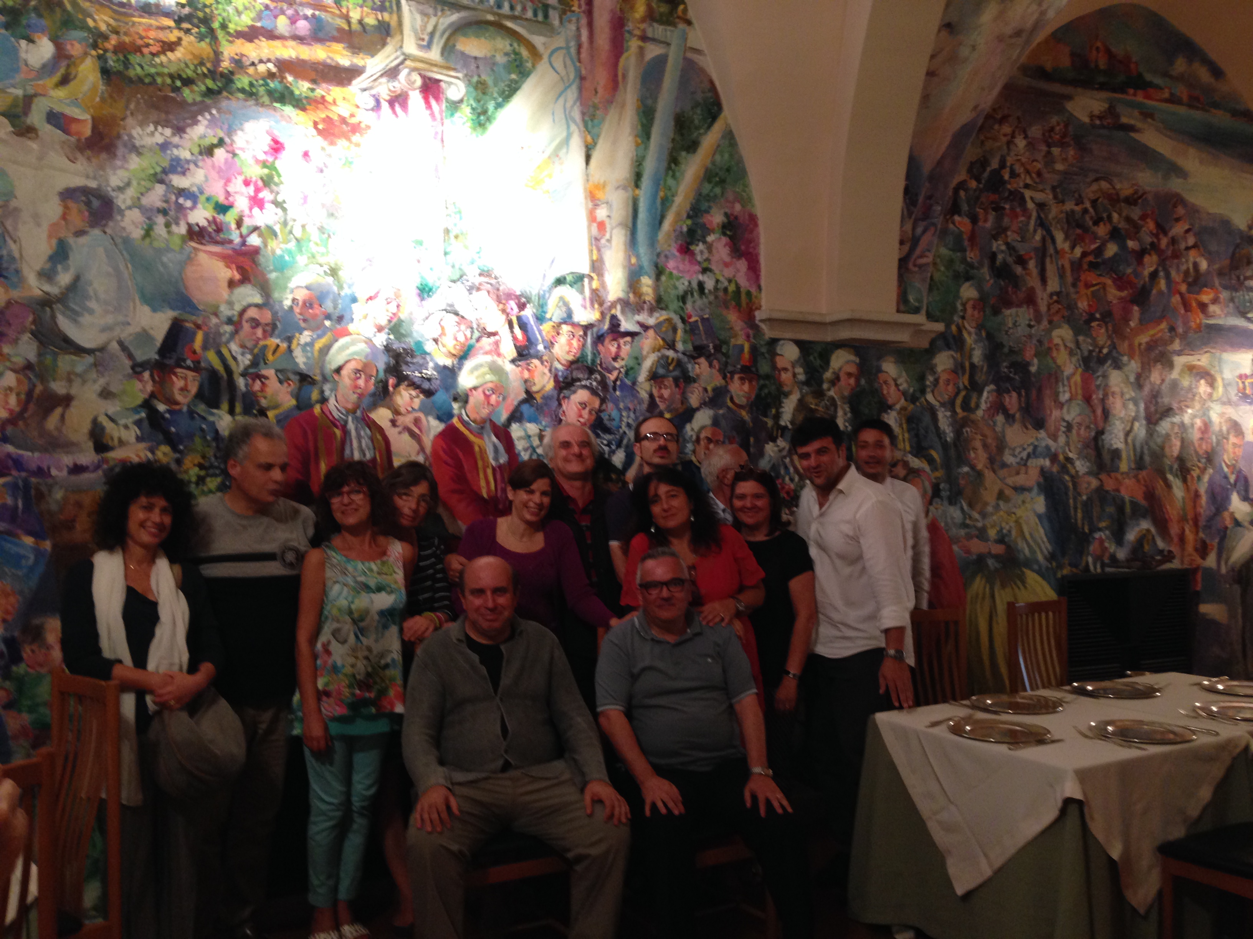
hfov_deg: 55.4
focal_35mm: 33
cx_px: 626
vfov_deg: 42.9
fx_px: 1195
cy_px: 470
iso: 160
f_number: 2.4
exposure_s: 1/20
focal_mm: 4.12
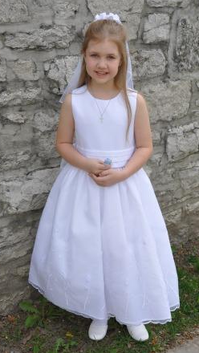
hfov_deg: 25.0
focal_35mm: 48
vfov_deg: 42.9
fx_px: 450
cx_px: 108
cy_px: 177
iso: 200
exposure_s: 1/200
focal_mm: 30
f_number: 7.1
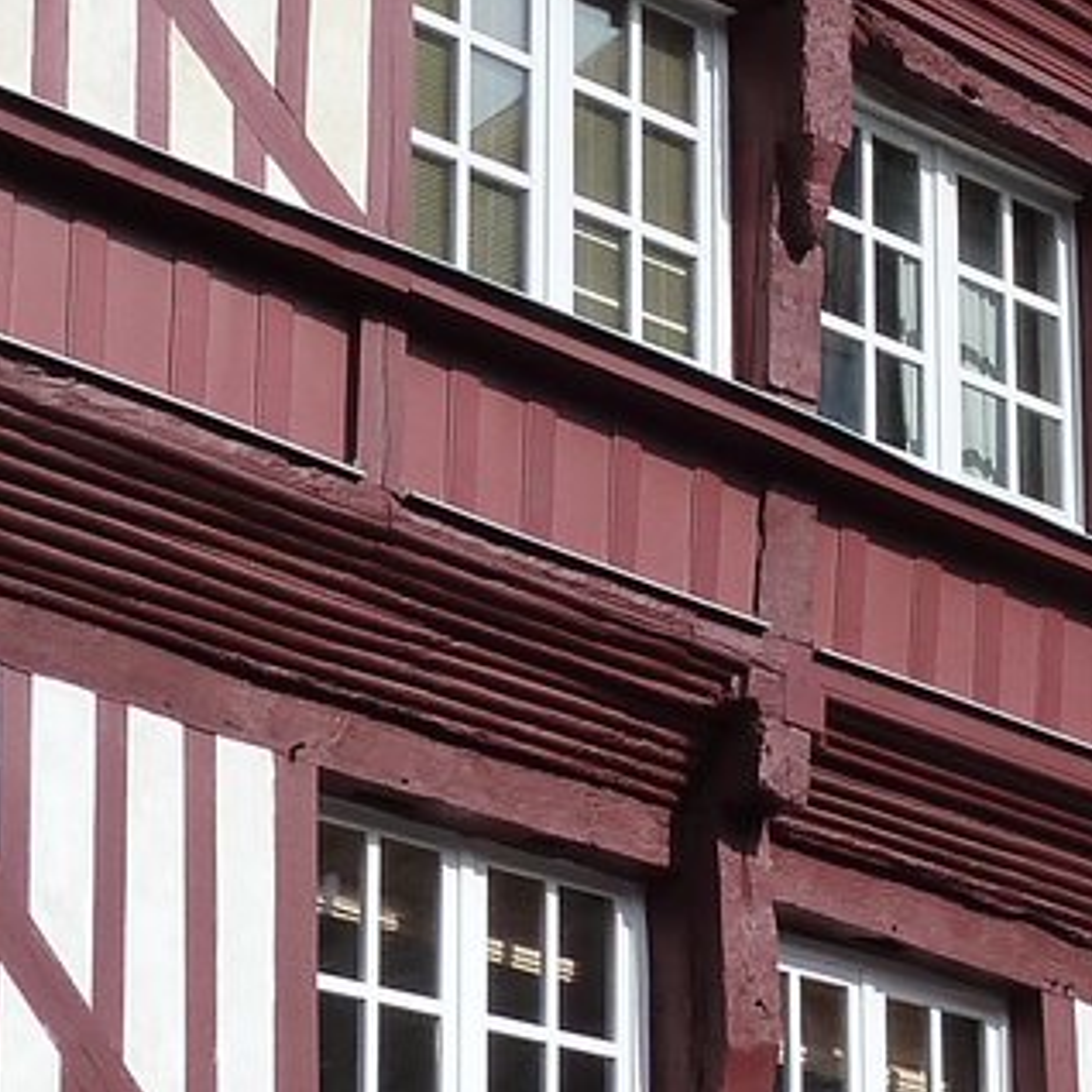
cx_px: 1013
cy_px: 852
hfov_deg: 13.4
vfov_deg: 13.5
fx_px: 4604
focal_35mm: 129
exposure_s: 1/500
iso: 125
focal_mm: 4.7
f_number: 4.5
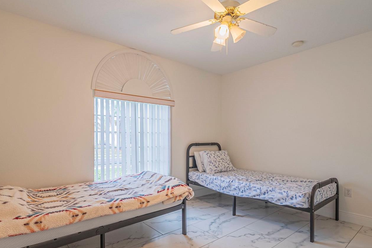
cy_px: 138
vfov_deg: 64.4
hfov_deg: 86.7
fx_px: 196
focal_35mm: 19
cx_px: 170
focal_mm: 10
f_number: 7.1
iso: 320
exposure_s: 1/100
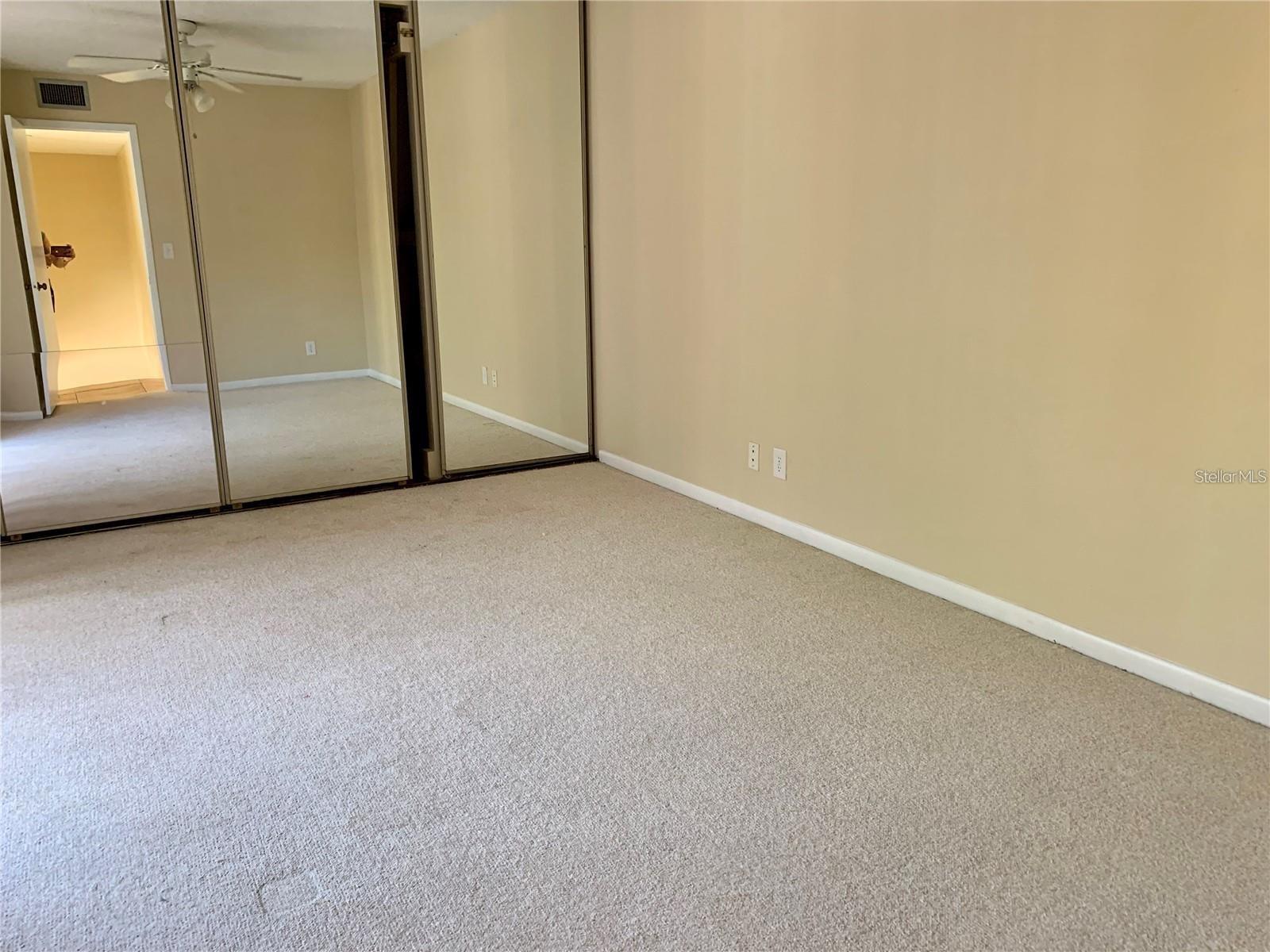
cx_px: 635
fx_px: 954
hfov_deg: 67.3
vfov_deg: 53.1
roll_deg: +1.6
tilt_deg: -13.4
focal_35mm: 26
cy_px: 476
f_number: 1.8
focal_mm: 4.25
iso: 125
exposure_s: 1/60
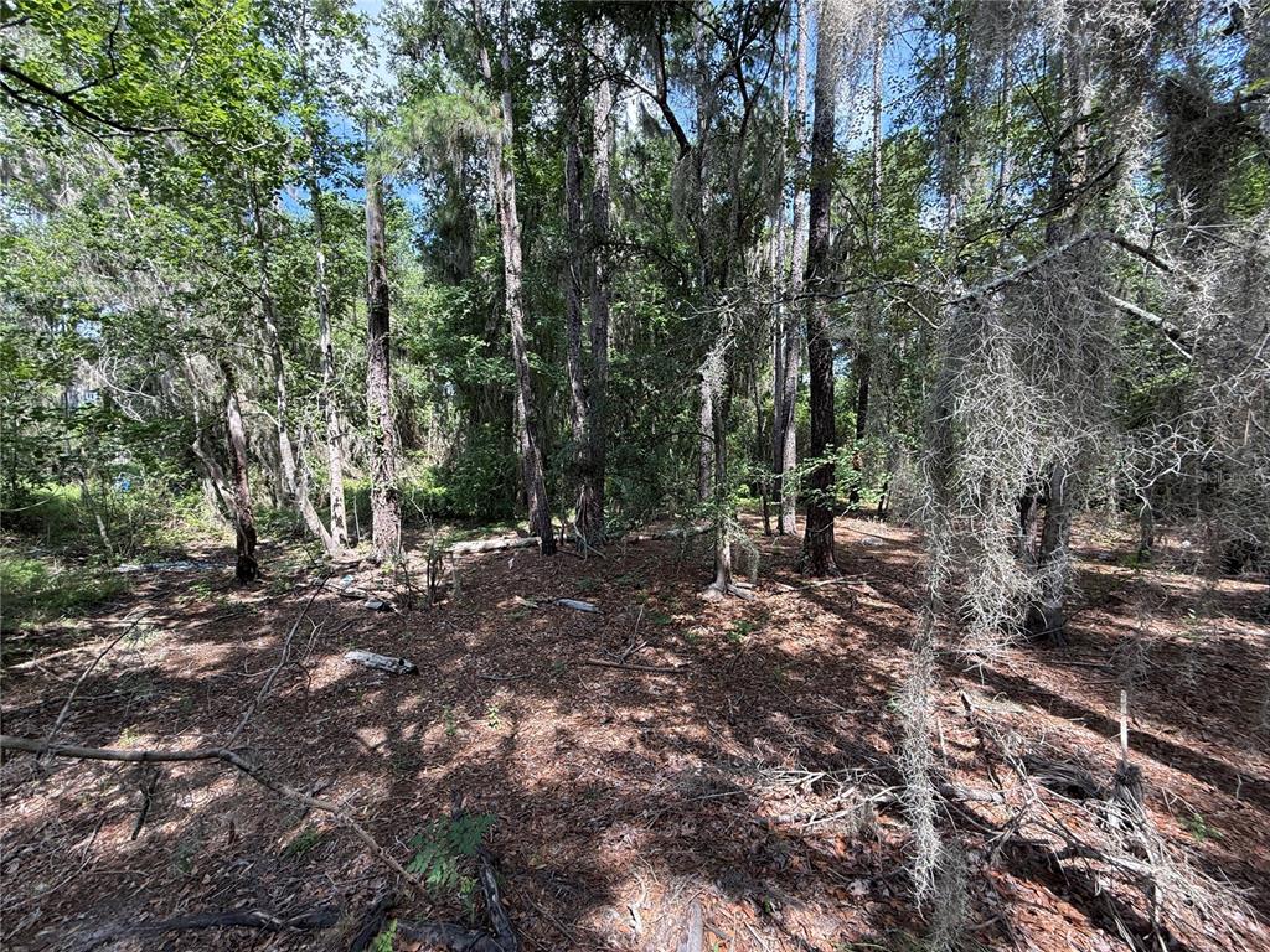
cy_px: 476
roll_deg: -0.6
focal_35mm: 14
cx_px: 635
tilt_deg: -2.0
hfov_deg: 102.1
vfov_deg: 85.7
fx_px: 514
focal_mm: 2.22
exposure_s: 1/200
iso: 50
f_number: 2.2
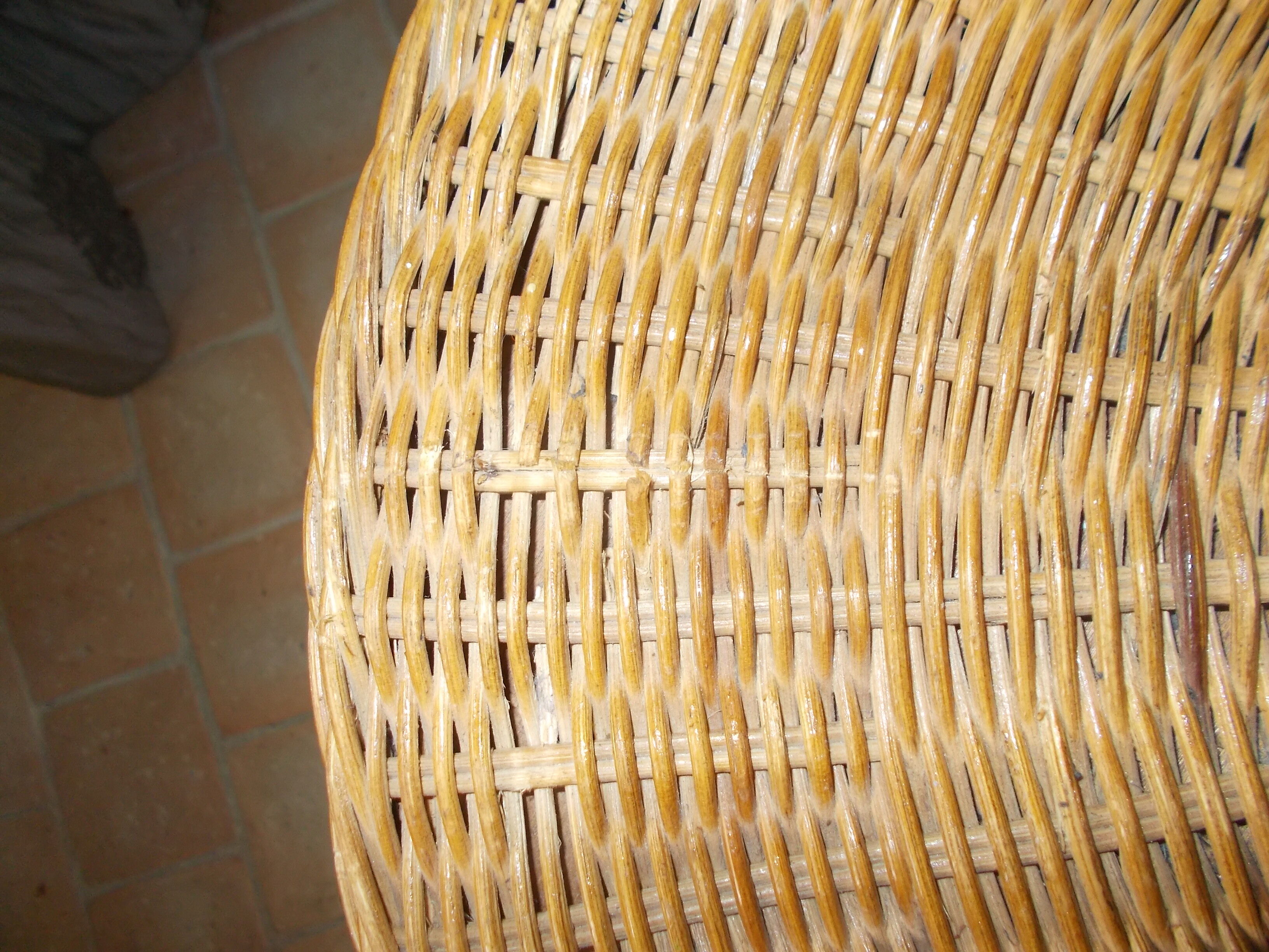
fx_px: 953
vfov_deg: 53.1
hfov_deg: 67.3
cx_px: 634
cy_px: 476
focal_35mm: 26
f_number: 3.2
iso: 200
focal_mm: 4.6
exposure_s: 1/25
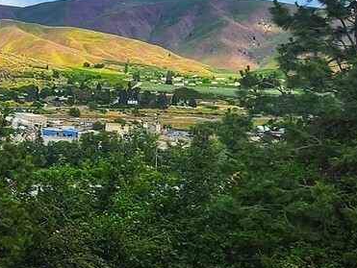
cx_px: -229
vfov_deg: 26.0
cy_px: 86
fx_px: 578
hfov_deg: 23.8
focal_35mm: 56
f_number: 2.2
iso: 50
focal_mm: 2.2
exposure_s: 1/1350
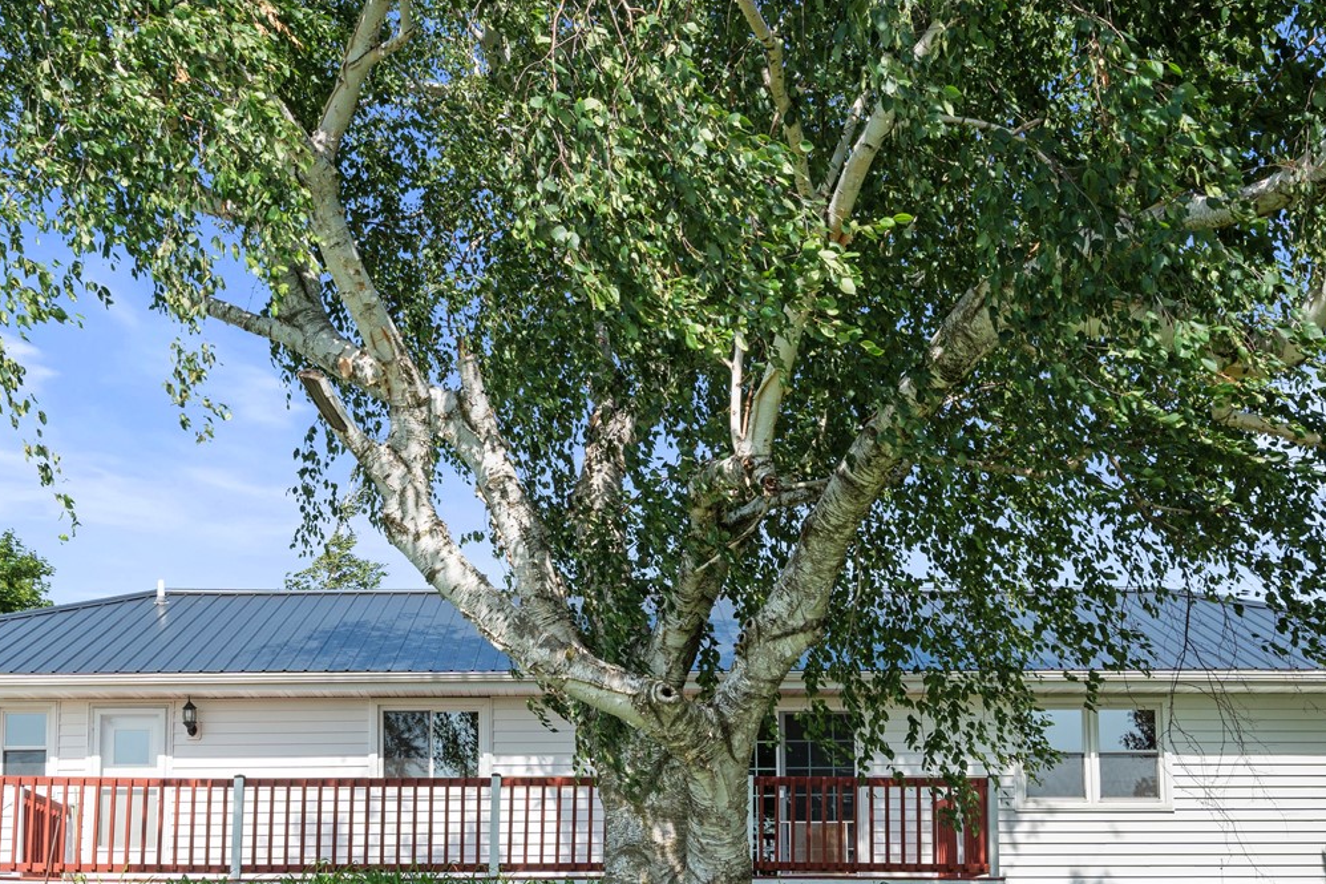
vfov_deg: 25.9
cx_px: 642
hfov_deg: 38.9
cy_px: 722
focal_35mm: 51
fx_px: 1878
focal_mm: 30
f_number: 9
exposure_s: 1/400
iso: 250
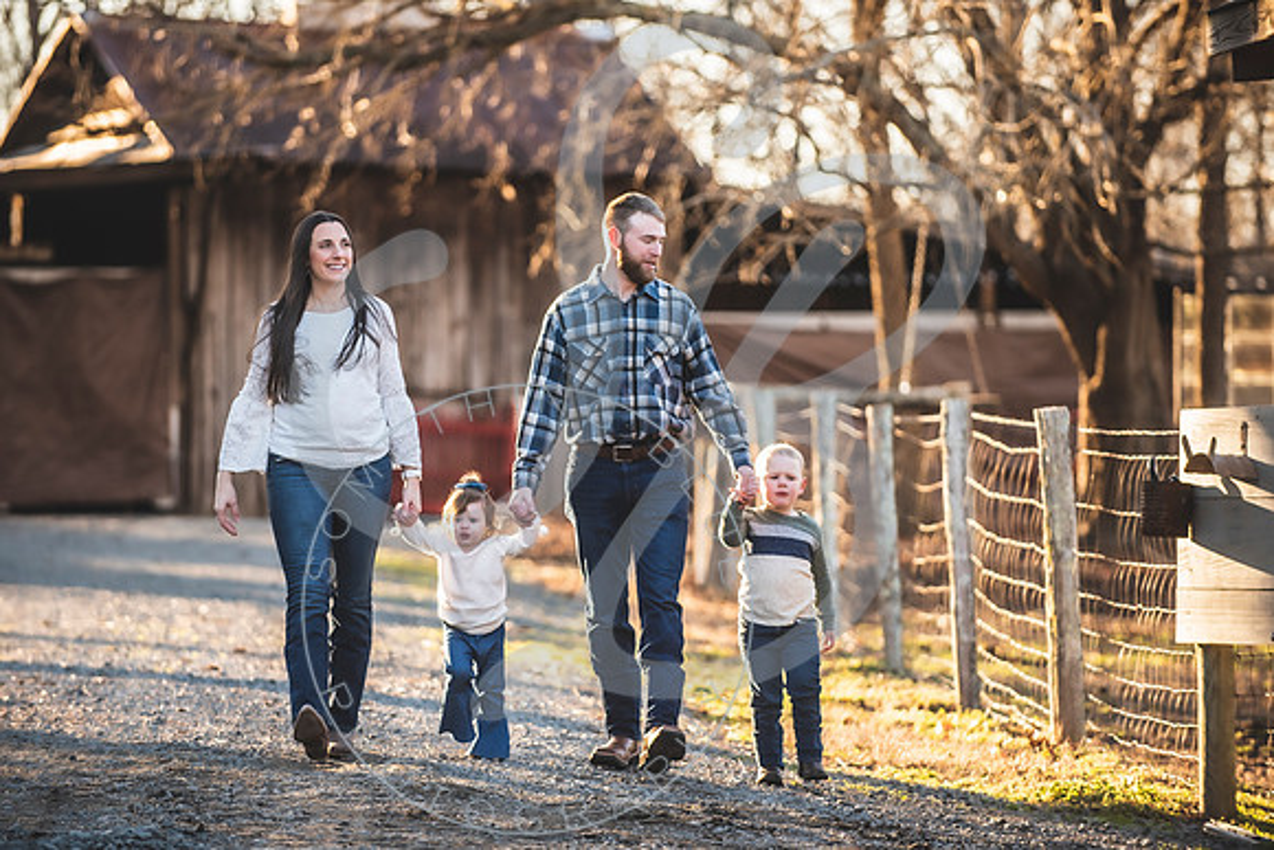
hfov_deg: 11.4
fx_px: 6370
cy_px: 424
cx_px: 616
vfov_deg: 7.6
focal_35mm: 180
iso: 200
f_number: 2.8
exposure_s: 1/320
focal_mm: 170
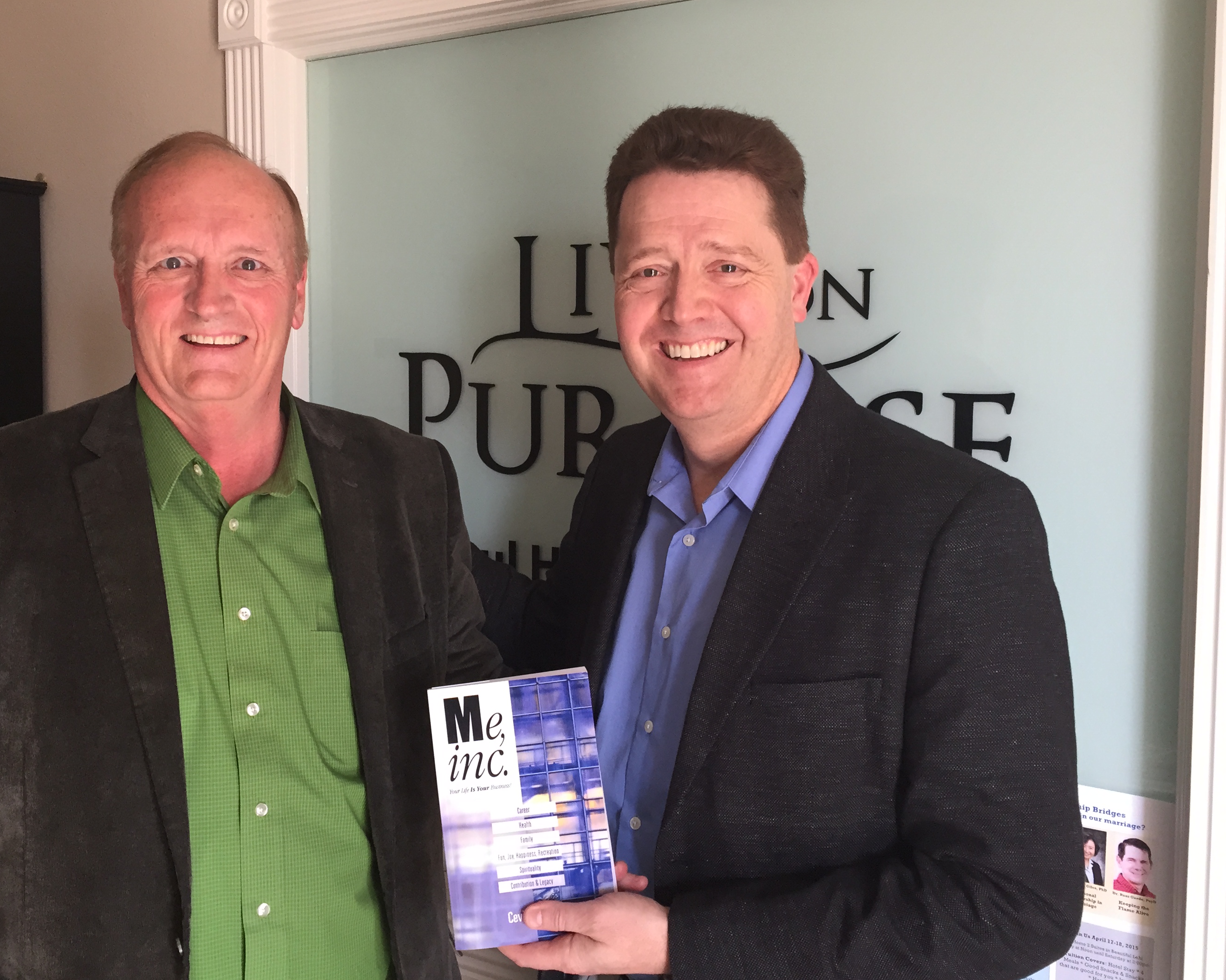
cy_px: 435
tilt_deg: -4.1
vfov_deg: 42.2
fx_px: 1270
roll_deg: -0.6
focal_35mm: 35
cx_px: 496
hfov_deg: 51.2
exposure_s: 1/30
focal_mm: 4.15
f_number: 2.2
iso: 40
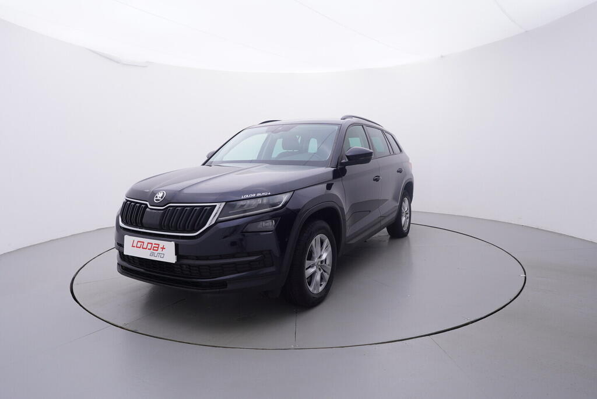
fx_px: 373
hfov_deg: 77.3
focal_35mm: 22
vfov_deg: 56.2
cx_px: 298
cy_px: 200
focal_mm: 15
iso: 200
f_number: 5
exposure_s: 1/80
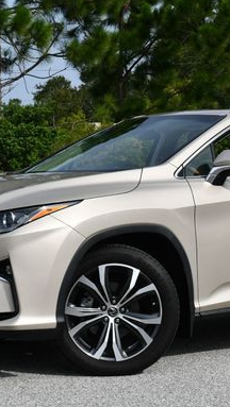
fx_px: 985
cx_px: 166
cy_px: 198
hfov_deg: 13.3
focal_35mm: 91
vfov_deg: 23.4
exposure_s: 1/320
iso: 100
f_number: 9
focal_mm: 26
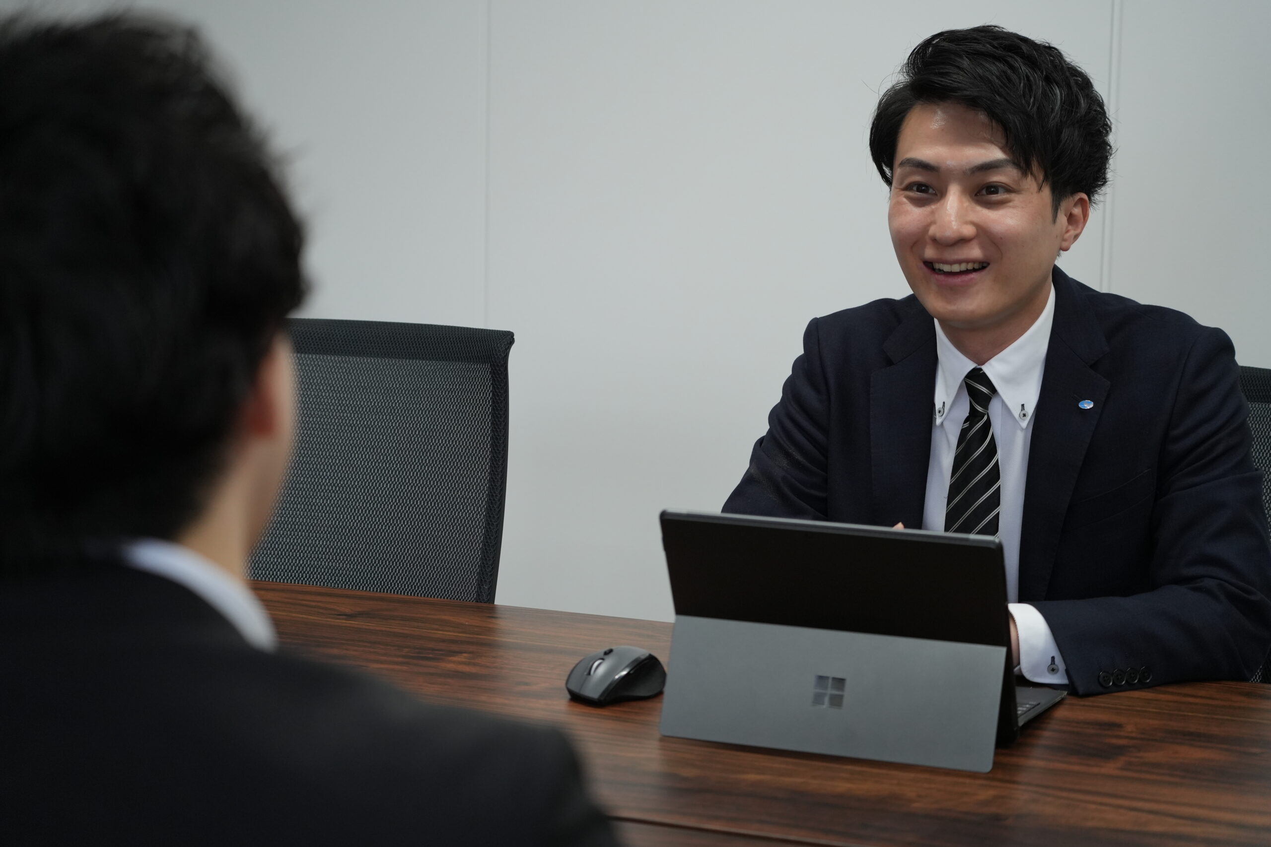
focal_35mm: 70
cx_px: 636
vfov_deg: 19.5
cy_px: 424
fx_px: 2471
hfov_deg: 28.8
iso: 1600
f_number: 4.5
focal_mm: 70
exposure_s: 1/250
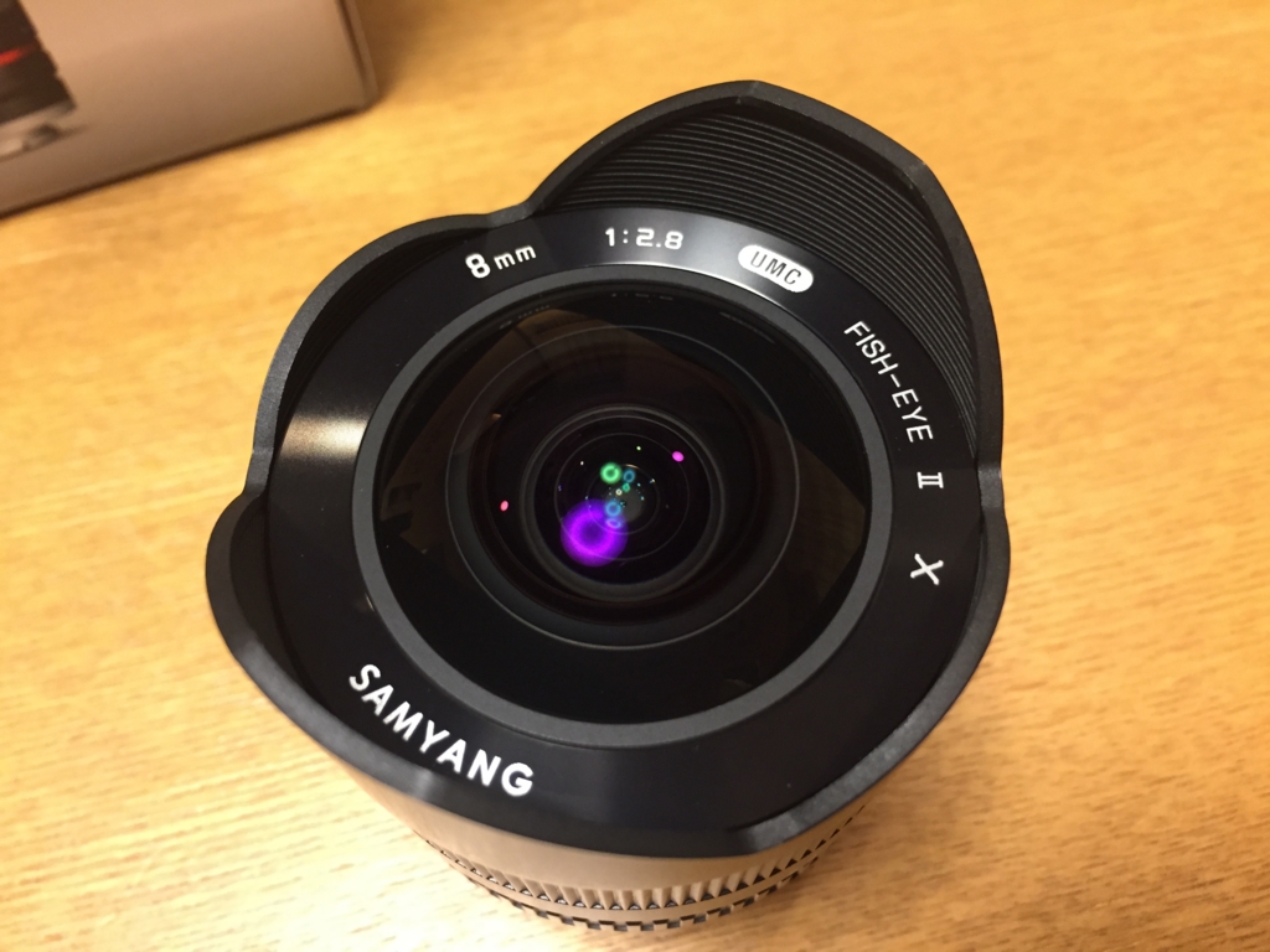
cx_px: 635
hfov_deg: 61.7
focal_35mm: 29
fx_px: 1064
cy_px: 476
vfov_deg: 48.2
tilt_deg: -63.6
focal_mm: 4.15
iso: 160
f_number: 2.2
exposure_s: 1/30
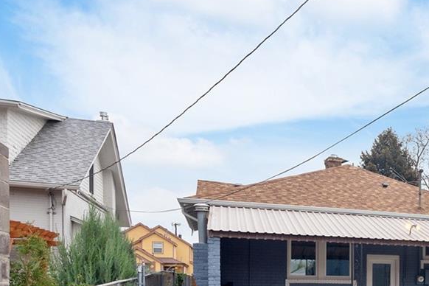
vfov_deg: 28.6
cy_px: 288
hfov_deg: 35.8
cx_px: 503
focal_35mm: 44
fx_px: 524
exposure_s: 1/100
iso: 100
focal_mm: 16
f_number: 8
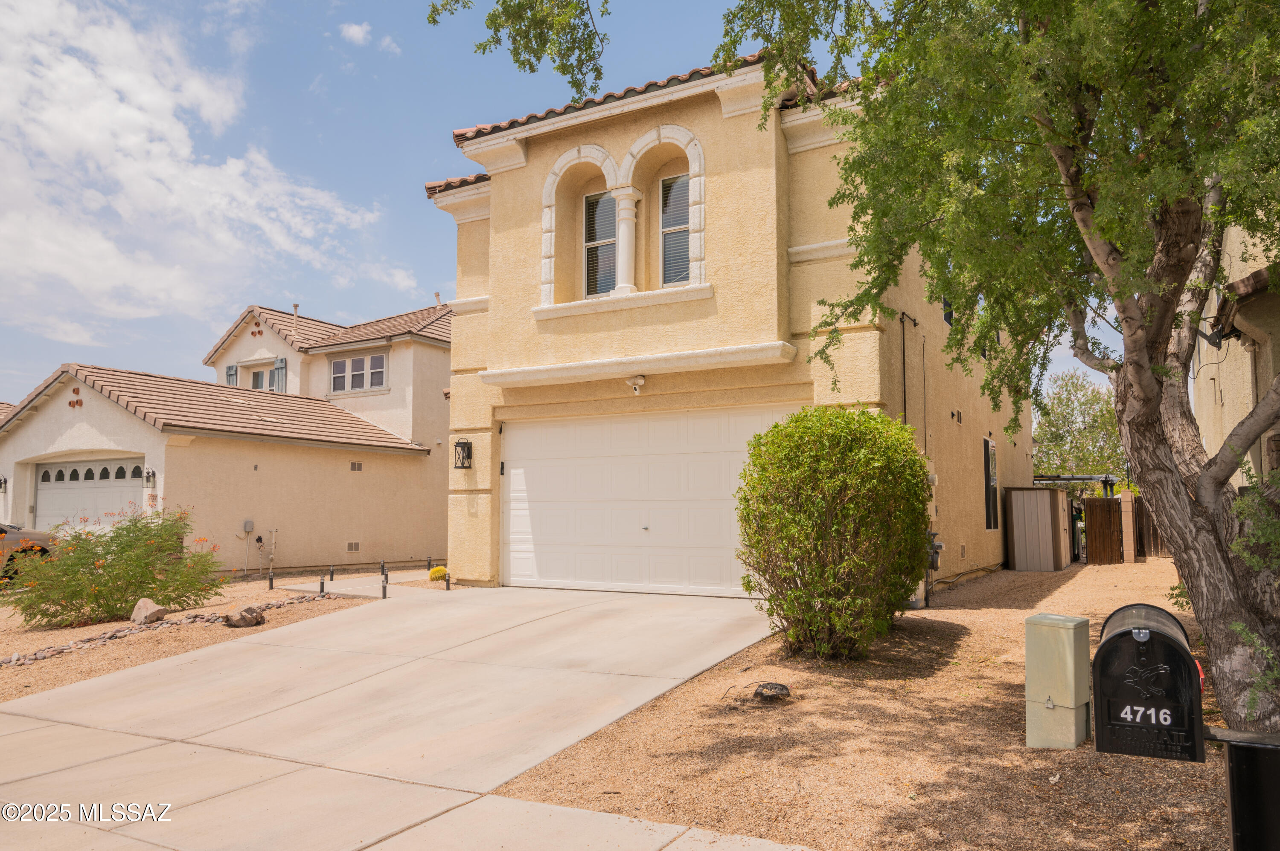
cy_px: 426
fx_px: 888
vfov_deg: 51.2
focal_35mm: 25
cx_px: 640
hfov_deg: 71.5
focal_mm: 25
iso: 100
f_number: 22
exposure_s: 1/50
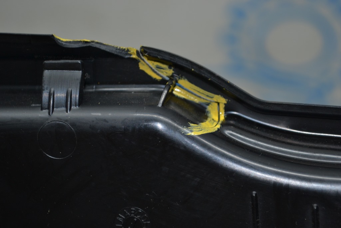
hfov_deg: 24.6
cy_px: 114
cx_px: 170
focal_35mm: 82
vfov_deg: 16.6
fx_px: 782
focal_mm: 55
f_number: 5.6
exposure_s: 1/60
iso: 320
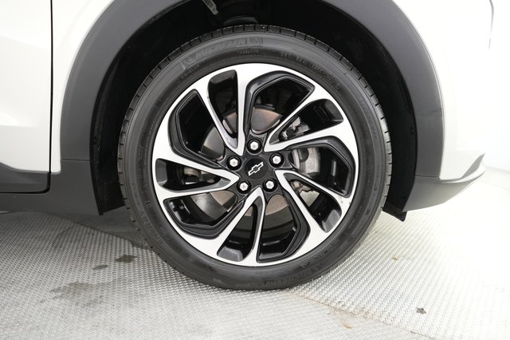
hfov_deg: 69.4
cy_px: 170
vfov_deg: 49.5
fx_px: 368
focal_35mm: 26
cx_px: 255
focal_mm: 26
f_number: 2.8
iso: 2500
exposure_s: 1/60
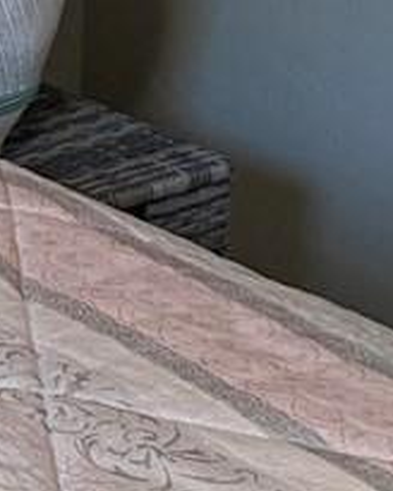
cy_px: -445
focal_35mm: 183
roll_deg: -1.0
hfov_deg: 8.0
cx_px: -441
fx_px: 2661
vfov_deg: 9.9
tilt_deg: -8.8
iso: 400
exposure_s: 1/60
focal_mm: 6.76
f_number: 1.78
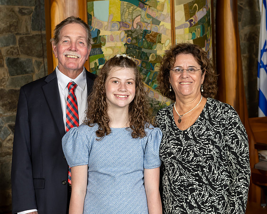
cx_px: 132
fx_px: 652
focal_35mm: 83
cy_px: 107
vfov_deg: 18.6
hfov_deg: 23.1
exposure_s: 1/200
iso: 640
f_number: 6.3
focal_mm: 48
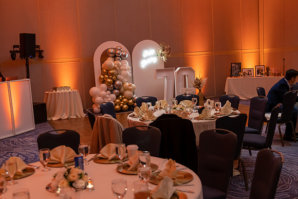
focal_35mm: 45
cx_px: 149
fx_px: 373
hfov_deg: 43.6
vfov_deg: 29.9
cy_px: 100
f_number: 2.8
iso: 500
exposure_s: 1/60
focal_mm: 30
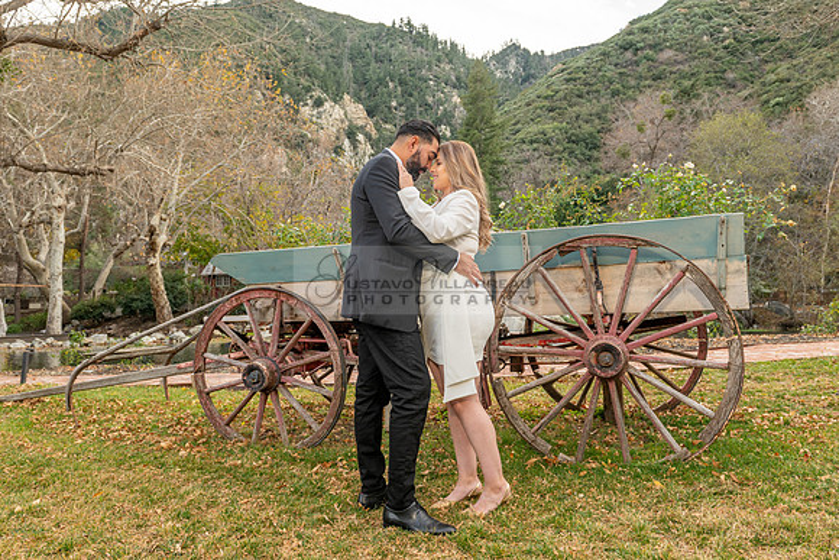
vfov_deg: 48.4
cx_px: 419
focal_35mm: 27
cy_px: 251
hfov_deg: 68.0
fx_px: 622
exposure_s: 1/125
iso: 200
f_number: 5.6
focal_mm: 24
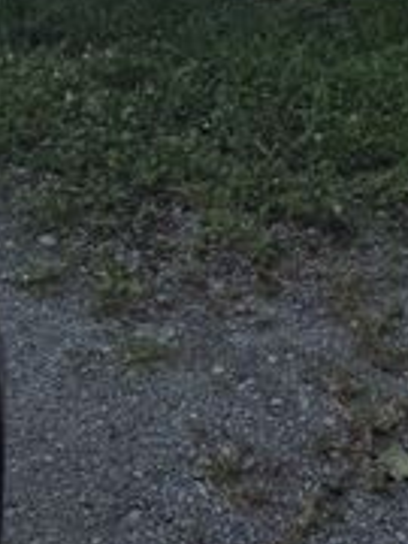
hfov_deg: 17.3
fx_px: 1336
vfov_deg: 19.2
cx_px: 139
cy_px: -337
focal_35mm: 85
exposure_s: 1/7944
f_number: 1.7
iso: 64
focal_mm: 6.3
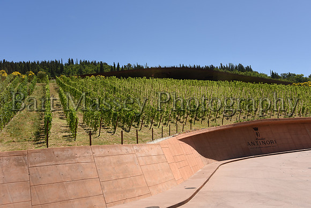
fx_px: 346
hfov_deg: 48.4
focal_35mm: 40
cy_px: 104
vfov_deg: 33.4
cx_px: 156
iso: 140
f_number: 7.1
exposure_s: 1/320
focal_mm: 40
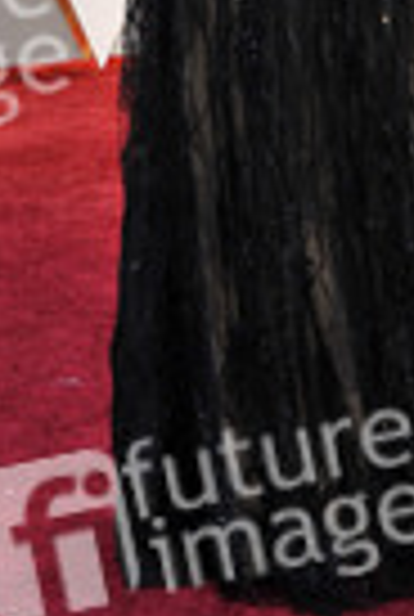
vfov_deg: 8.5
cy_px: -157
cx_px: 331
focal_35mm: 239
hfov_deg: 5.8
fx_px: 4102
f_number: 7.1
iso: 1000
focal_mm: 82
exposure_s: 1/250
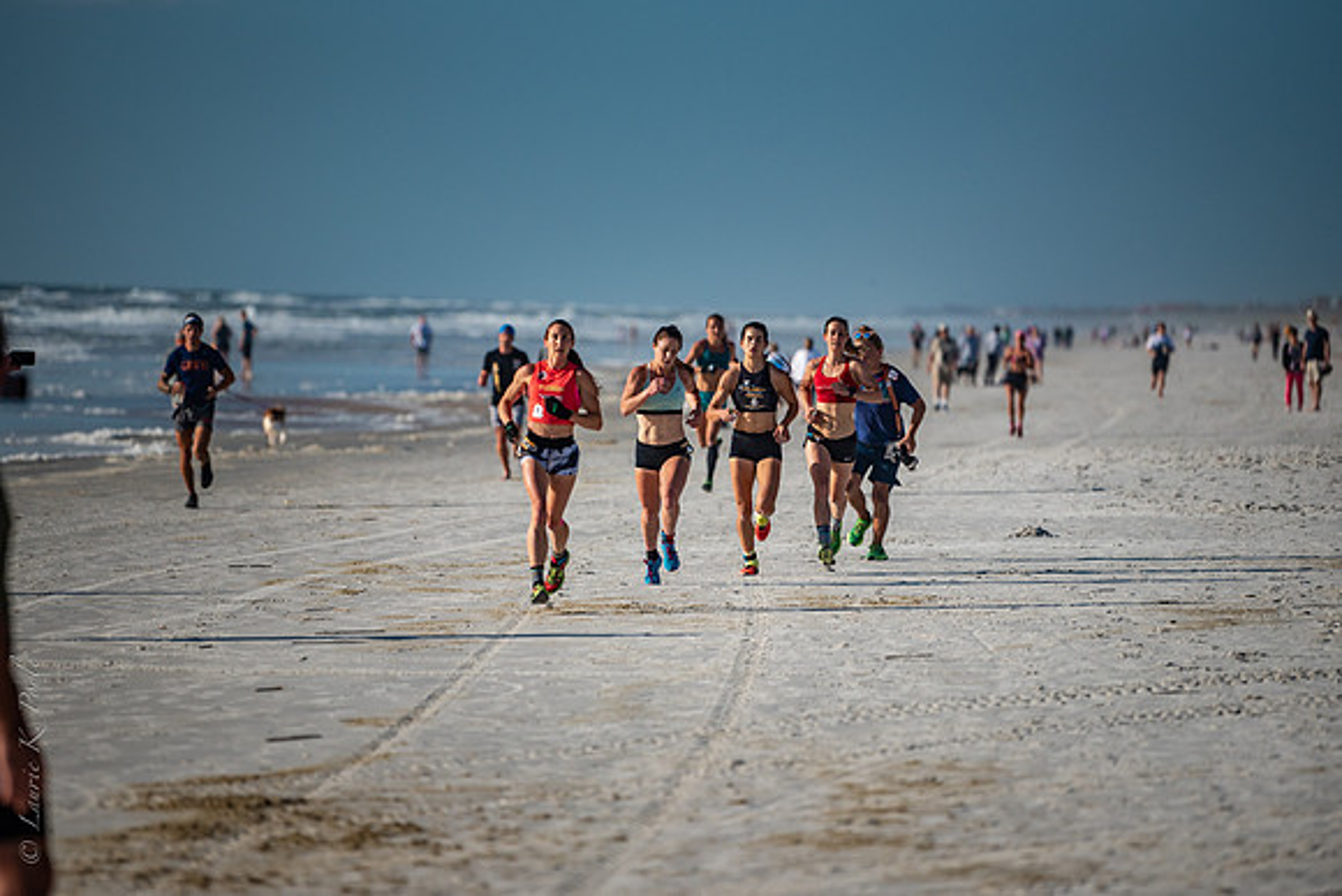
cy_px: 394
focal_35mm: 224
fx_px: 8363
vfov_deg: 6.1
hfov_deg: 9.2
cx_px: 649
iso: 320
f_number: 2.8
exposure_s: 1/4000
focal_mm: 200
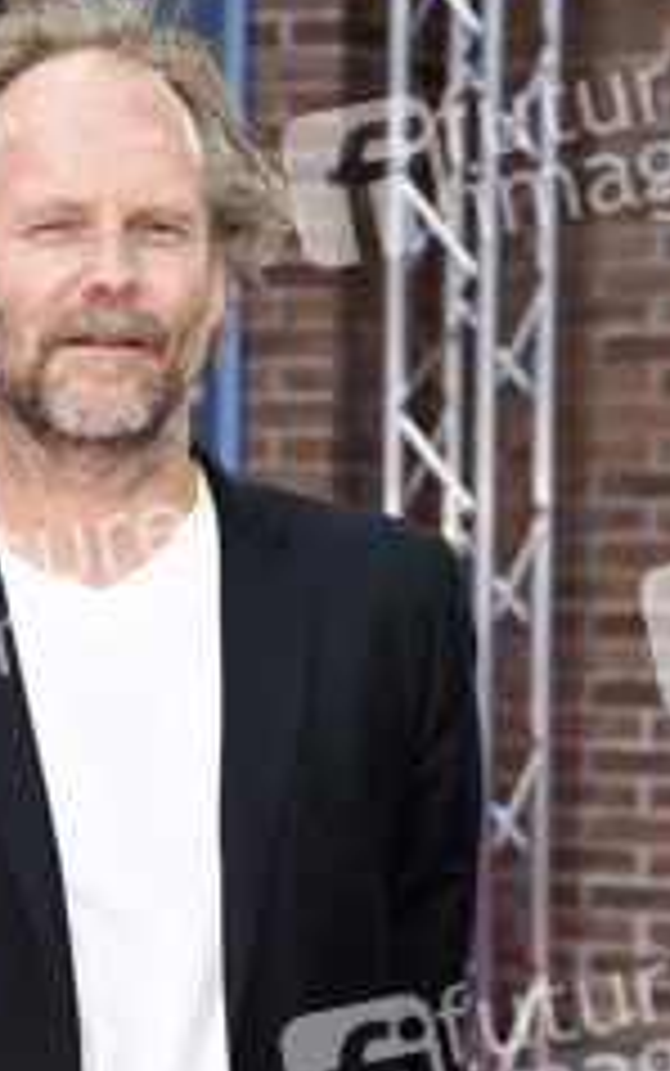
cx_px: 103
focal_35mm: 180
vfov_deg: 11.6
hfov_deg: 7.3
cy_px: 837
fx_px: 5252
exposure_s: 1/125
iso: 200
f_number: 6.3
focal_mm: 70
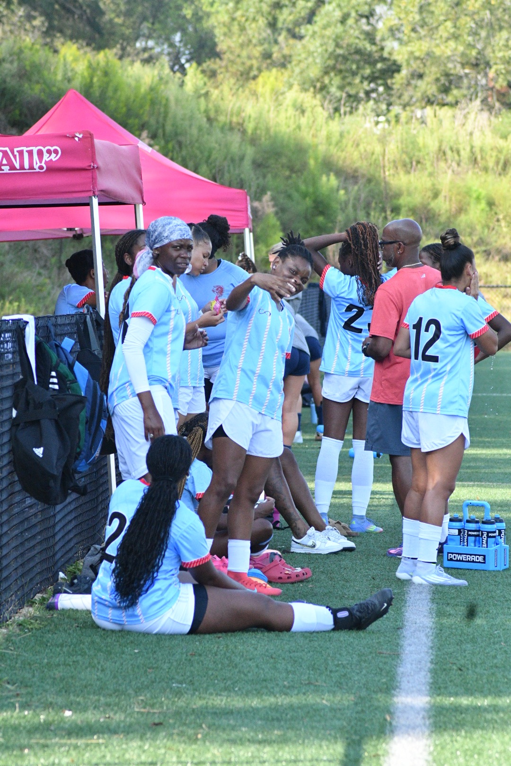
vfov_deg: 8.1
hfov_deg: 5.4
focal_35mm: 255
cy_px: 383
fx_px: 5429
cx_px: 256
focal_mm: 170
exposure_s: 1/2000
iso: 4000
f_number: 8
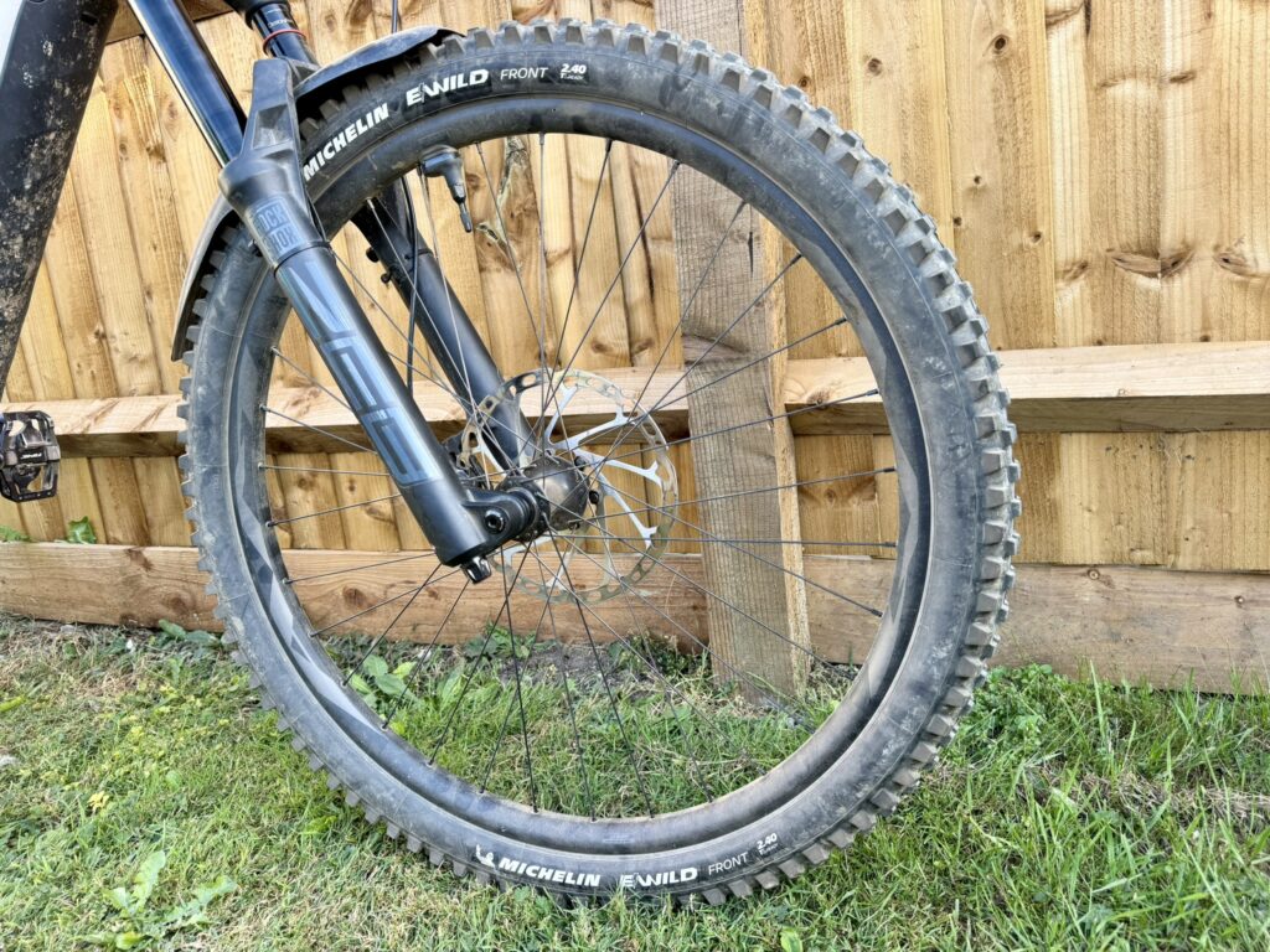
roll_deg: +5.8
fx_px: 881
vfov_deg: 56.8
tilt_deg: -10.8
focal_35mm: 24
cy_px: 476
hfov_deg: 71.6
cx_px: 635
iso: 64
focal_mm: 6.76
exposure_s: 1/121
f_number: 1.78
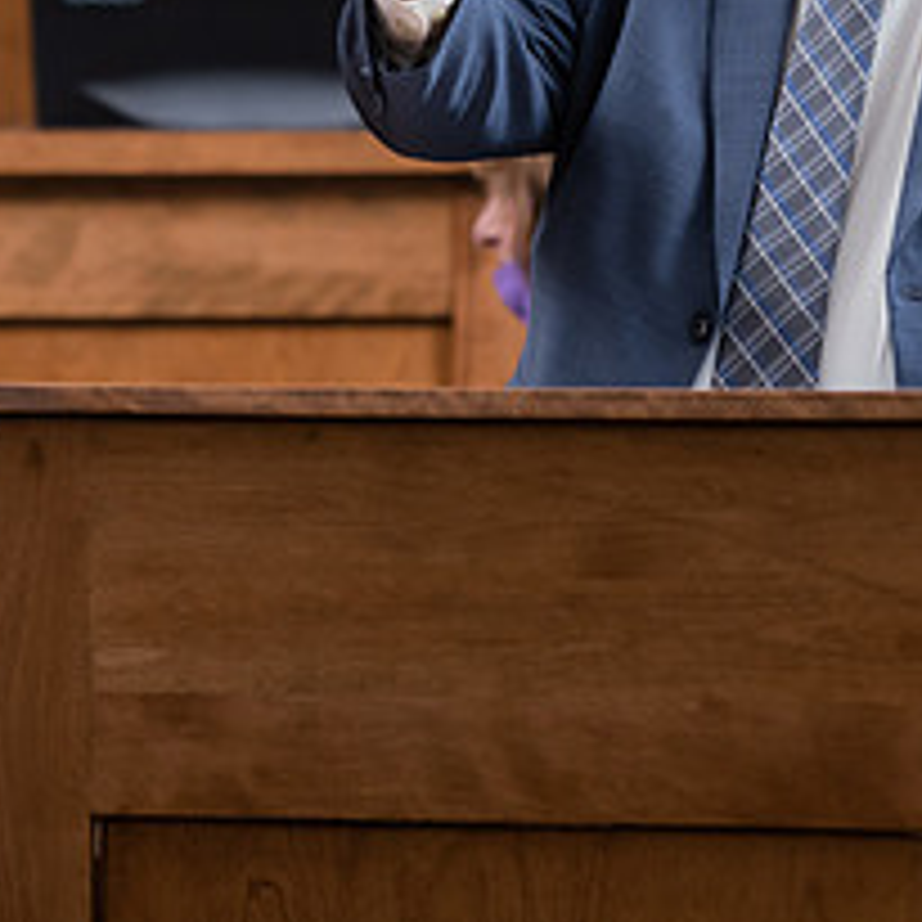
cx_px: 837
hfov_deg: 6.1
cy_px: 97
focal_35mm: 288
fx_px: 8679
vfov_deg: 6.1
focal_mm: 120
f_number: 3.5
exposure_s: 1/200
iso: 800
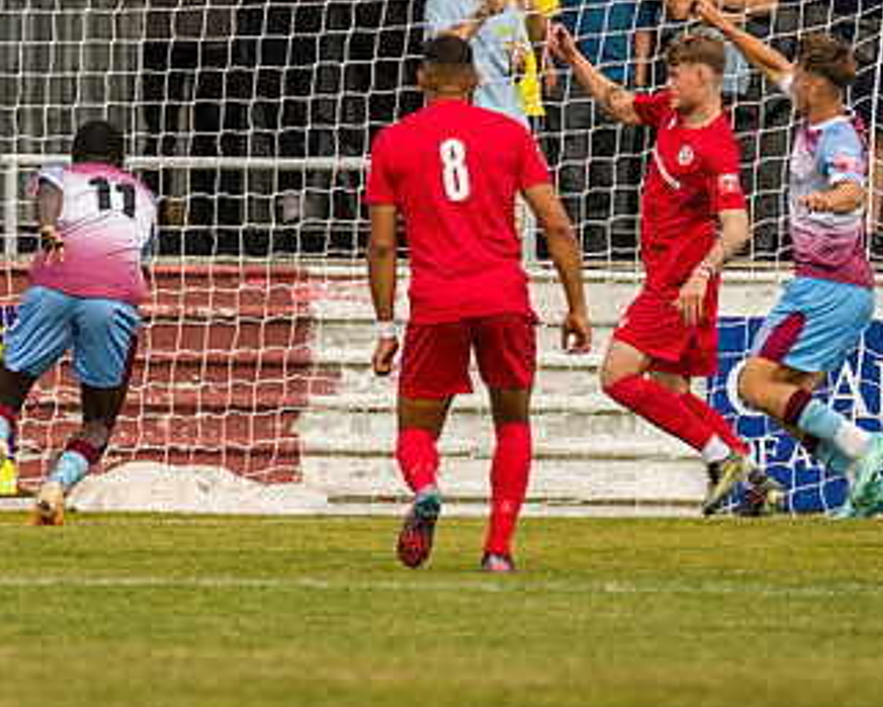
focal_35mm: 1007
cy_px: 174
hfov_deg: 1.9
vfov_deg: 1.5
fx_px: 26324
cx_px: -138
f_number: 4
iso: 400
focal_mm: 300
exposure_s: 1/2500
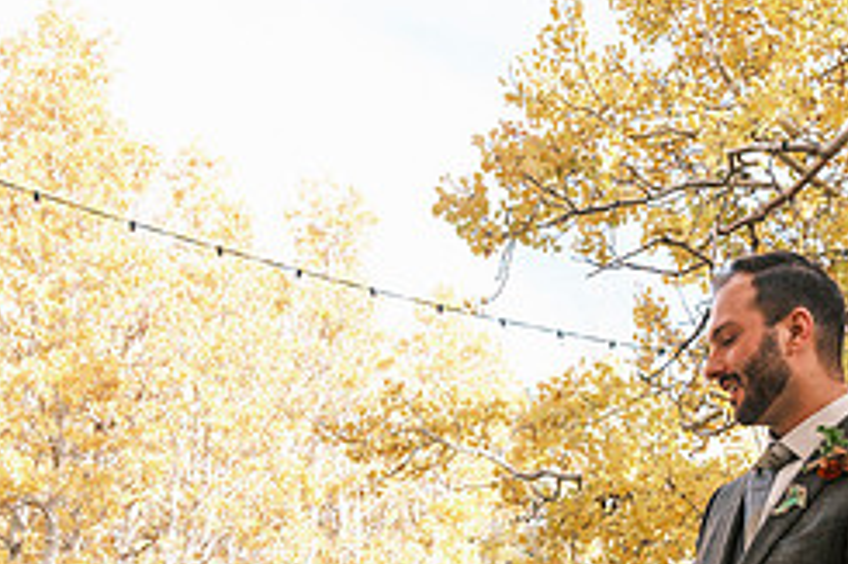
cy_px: 604
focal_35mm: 64
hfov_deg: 30.9
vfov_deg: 20.3
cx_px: 640
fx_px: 1506
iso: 160
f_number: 4.5
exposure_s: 1/125
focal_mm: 18
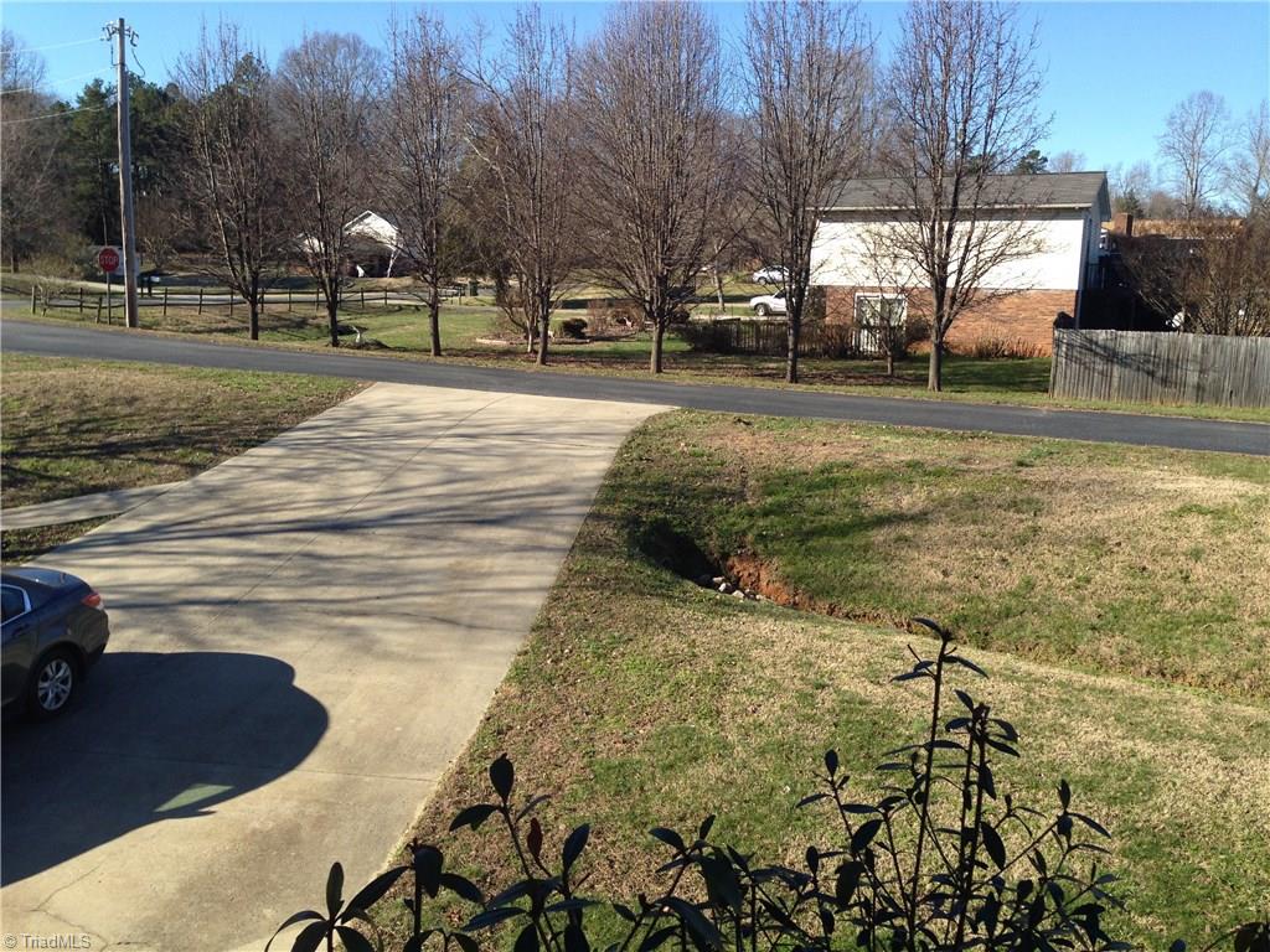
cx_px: 635
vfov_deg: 42.9
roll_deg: +0.7
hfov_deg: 55.4
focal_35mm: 33
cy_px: 476
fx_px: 1211
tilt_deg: -9.8
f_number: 2.4
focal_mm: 4.12
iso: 50
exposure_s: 1/742
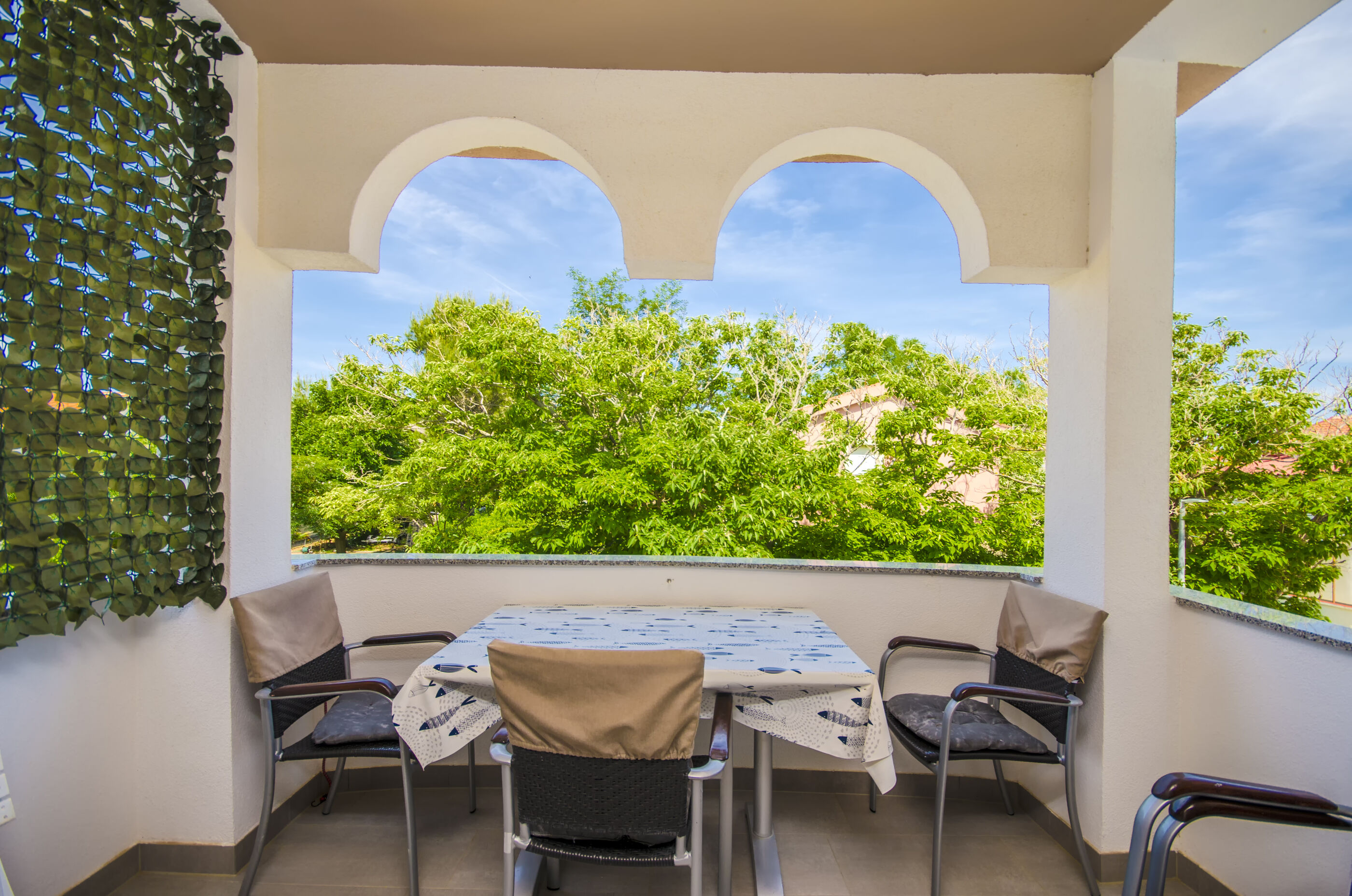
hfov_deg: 100.5
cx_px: 676
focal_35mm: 15
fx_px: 562
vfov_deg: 77.1
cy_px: 448
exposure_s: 1/200
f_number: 7.1
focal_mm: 10
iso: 100
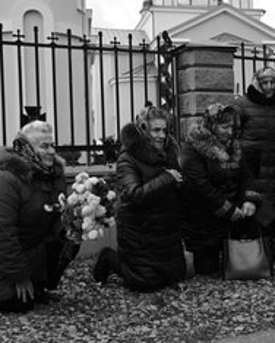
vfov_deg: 33.6
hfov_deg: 26.7
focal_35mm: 56
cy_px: 157
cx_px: 216
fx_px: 570
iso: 1400
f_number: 8
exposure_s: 1/500
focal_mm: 35
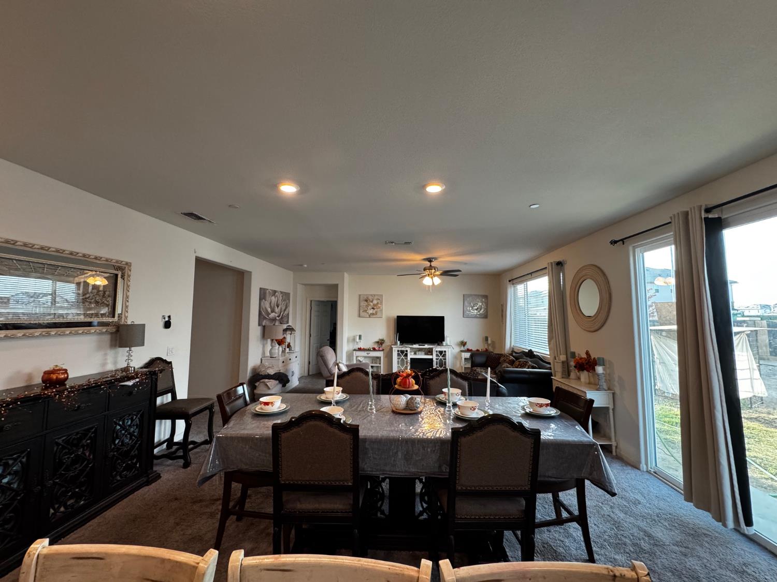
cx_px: 388
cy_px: 291
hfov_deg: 102.1
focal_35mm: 14
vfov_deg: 85.7
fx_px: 314
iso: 250
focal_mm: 2.22
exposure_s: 1/120
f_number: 2.2
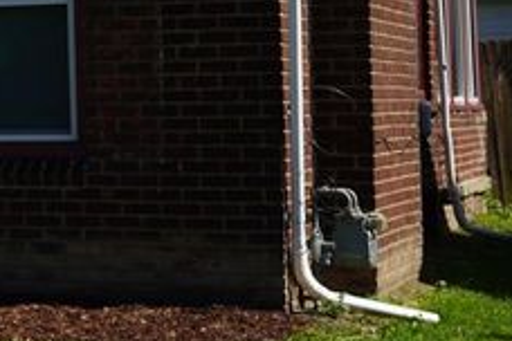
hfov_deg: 12.2
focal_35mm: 148
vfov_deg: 9.2
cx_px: -543
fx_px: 2105
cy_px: -33
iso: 100
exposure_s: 1/250
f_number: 9
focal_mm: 33
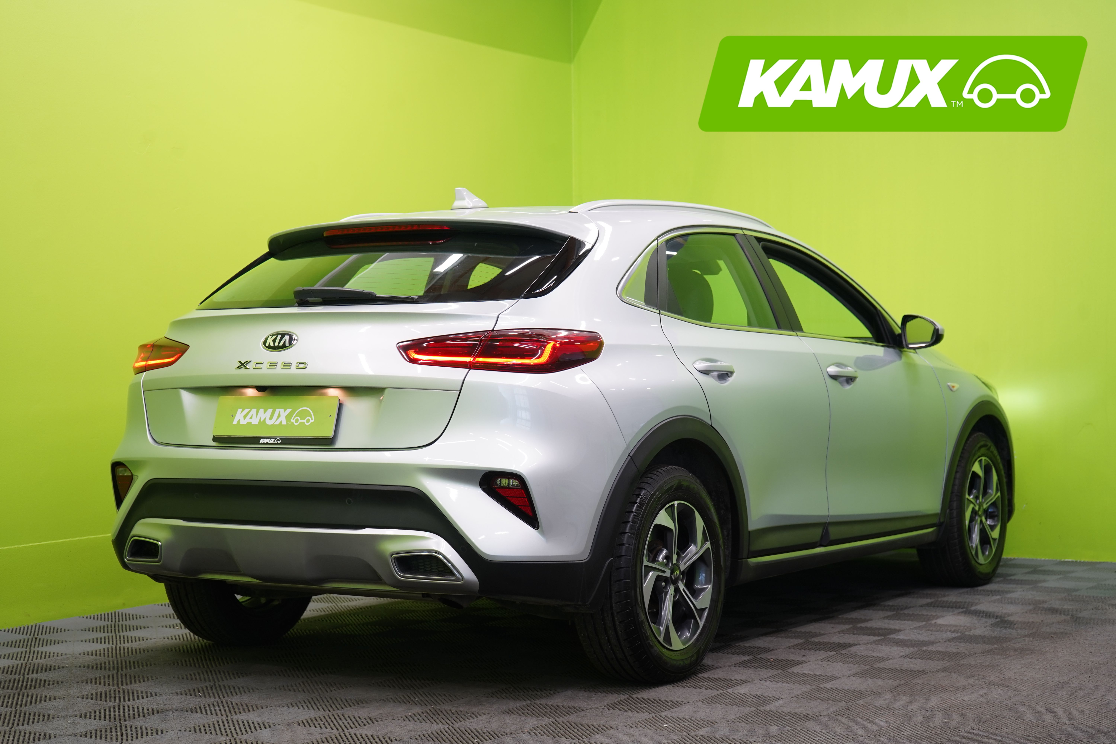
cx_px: 558
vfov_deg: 22.6
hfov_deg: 33.4
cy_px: 372
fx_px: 1860
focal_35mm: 60
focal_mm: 60
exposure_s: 1/30
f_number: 5
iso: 400
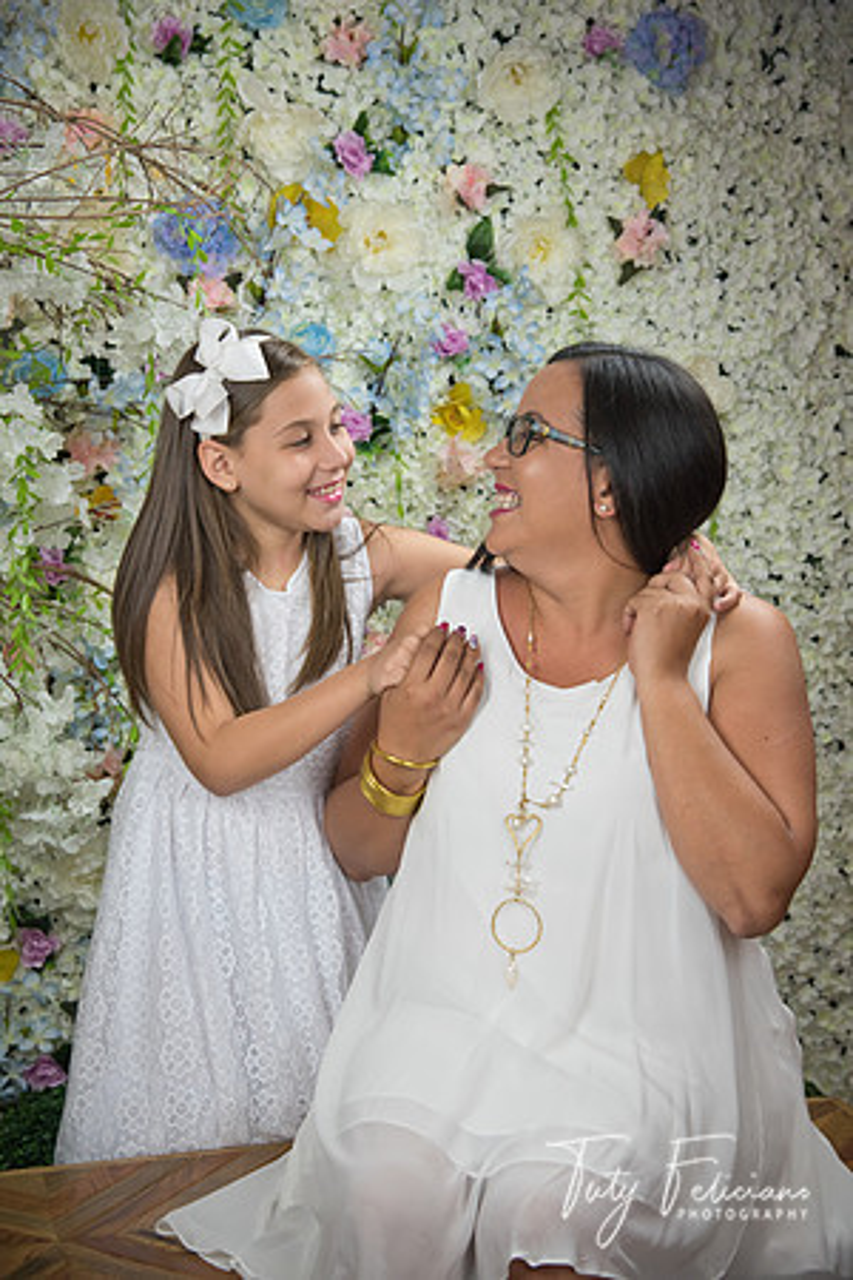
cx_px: 426
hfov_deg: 21.9
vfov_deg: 32.4
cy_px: 640
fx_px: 2203
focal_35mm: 62
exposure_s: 1/125
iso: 1250
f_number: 5
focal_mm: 62
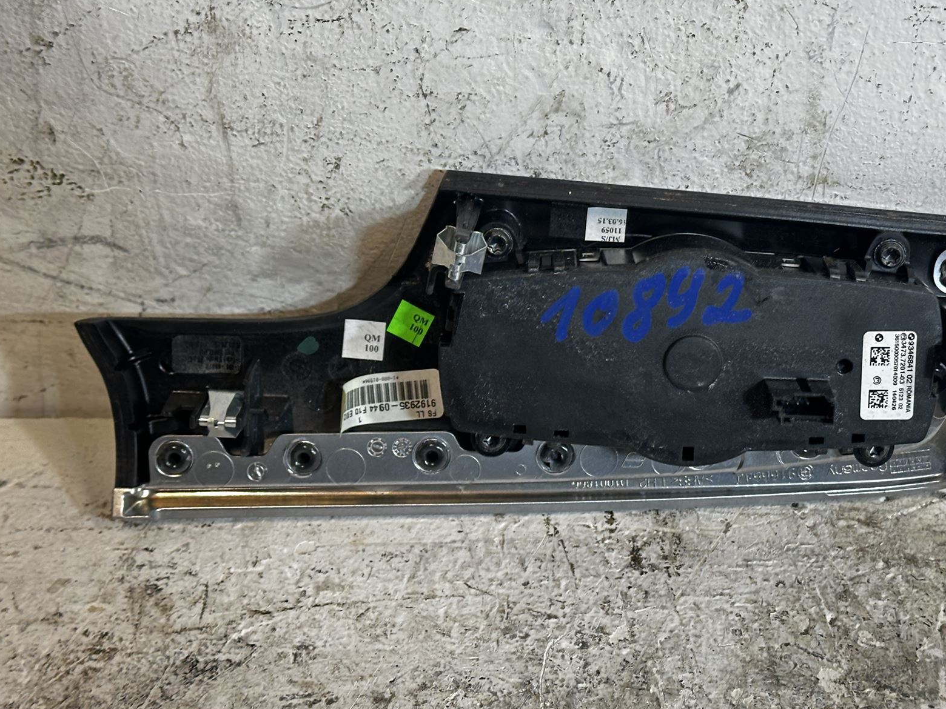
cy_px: 344
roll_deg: -1.7
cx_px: 567
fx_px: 1722
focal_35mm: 63
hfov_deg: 30.6
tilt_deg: -35.4
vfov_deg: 23.3
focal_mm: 6.86
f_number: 1.78
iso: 125
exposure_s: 1/50
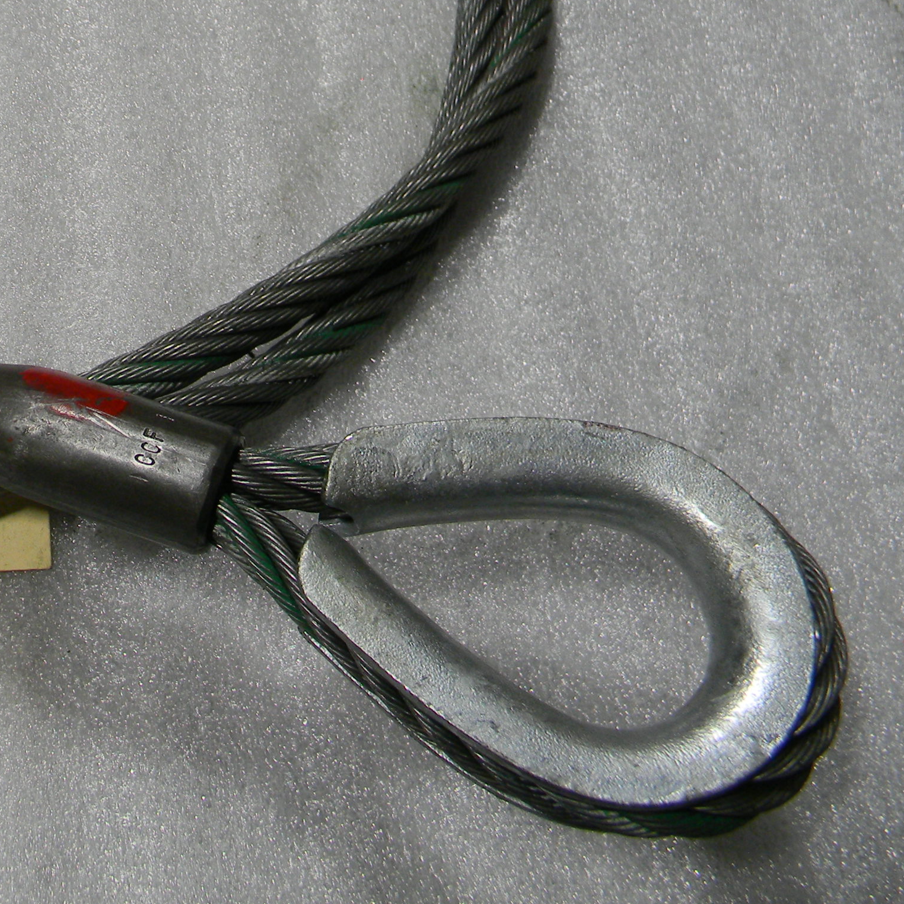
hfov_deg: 30.5
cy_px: 191
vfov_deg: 31.4
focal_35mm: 53
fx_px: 1566
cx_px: 60
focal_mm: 5
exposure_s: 1/30
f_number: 3.5
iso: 115
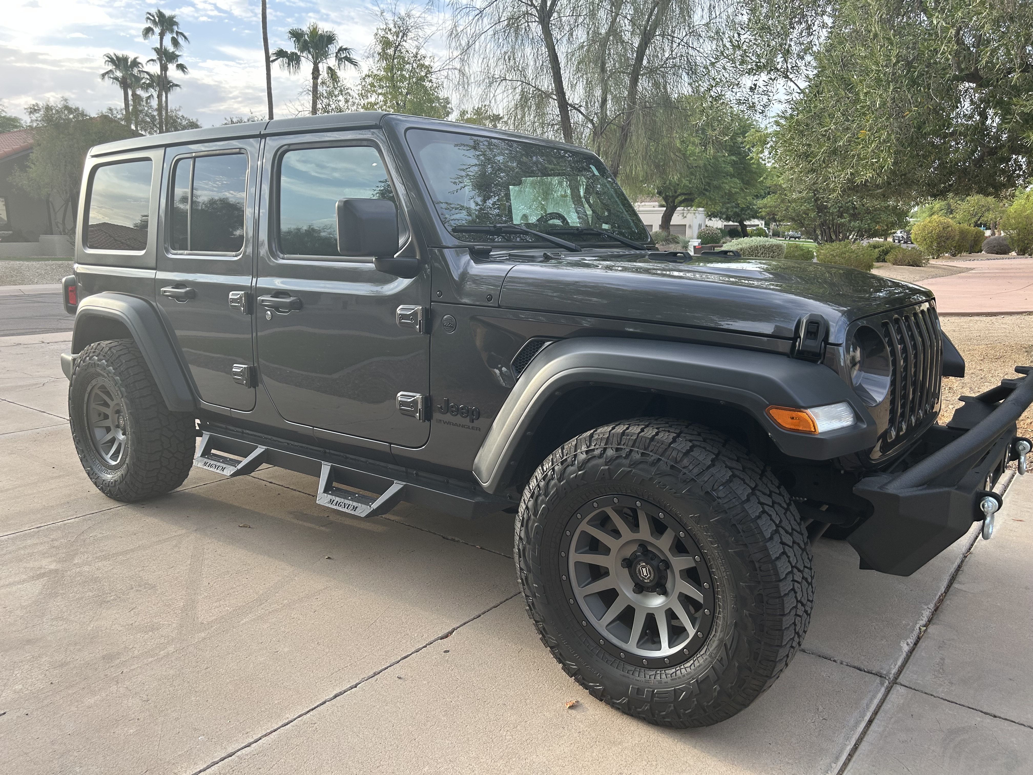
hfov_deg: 67.3
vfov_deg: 53.1
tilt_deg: -11.8
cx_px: 516
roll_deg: +0.1
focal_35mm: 26
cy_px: 388
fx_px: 776
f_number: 1.5
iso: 50
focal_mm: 5.7
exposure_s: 1/452
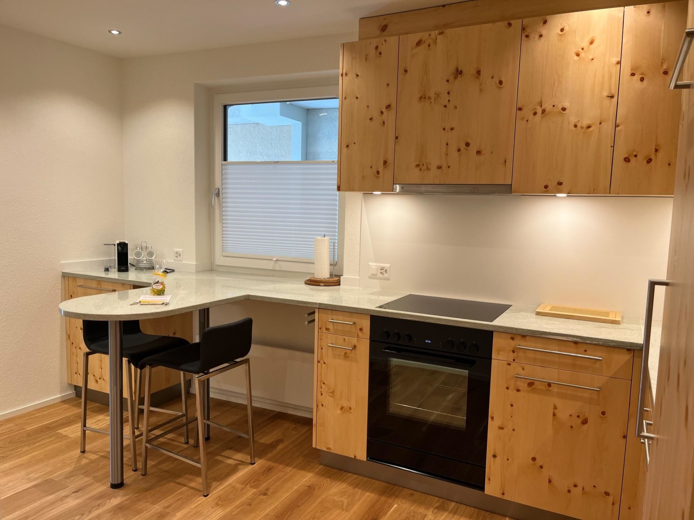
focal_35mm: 26
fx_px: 521
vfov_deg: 53.1
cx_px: 347
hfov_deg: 67.3
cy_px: 260
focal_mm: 5.1
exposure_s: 1/100
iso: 64
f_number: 1.6
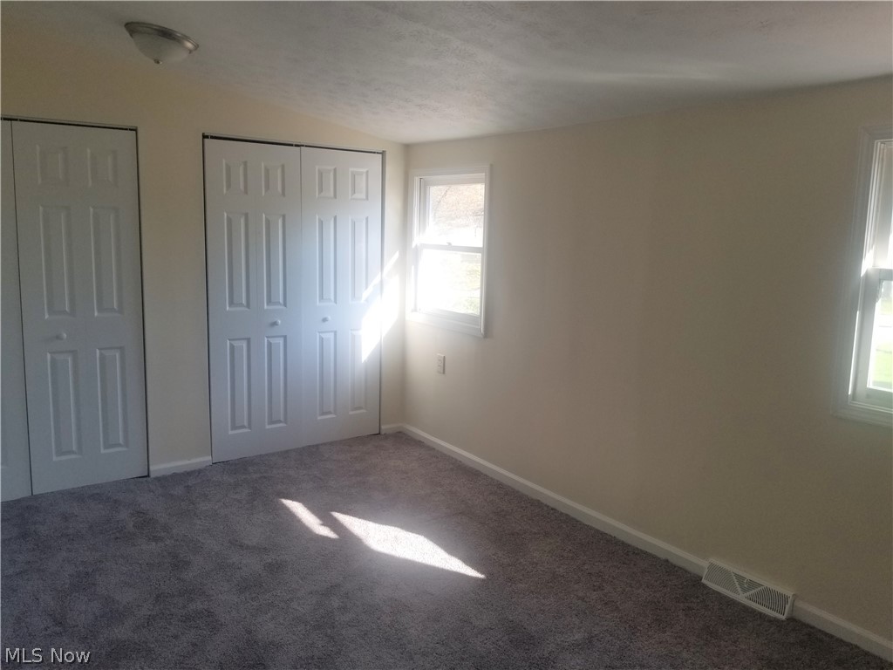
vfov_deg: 53.1
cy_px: 335
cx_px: 446
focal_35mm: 26
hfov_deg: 67.3
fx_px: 671
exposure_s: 1/129
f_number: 1.7
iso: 50
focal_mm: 4.25
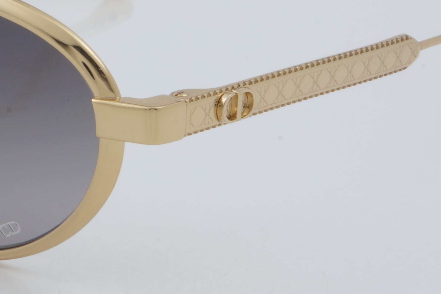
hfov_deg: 10.5
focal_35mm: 195
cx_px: 45
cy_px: 80
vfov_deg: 7.0
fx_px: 2388
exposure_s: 1/4
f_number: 29
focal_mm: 50
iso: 100
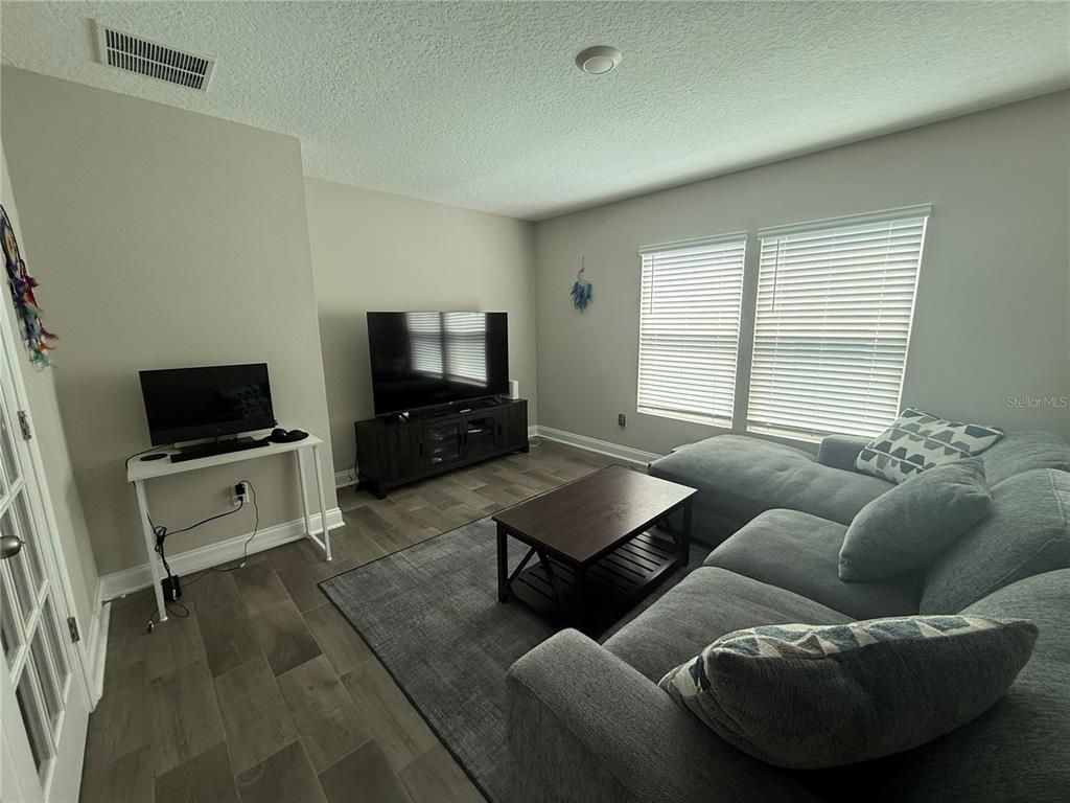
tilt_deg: -11.8
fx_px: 433
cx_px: 535
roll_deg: +0.5
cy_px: 402
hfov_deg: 102.1
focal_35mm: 14
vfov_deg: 85.7
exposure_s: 1/99
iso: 100
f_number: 2.2
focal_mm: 2.22
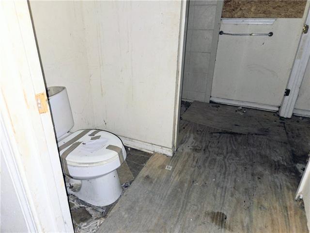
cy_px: 116
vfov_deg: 58.9
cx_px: 155
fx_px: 206
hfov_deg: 73.9
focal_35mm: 23
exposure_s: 1/20.6
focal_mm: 5.4
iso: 125
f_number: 1.8
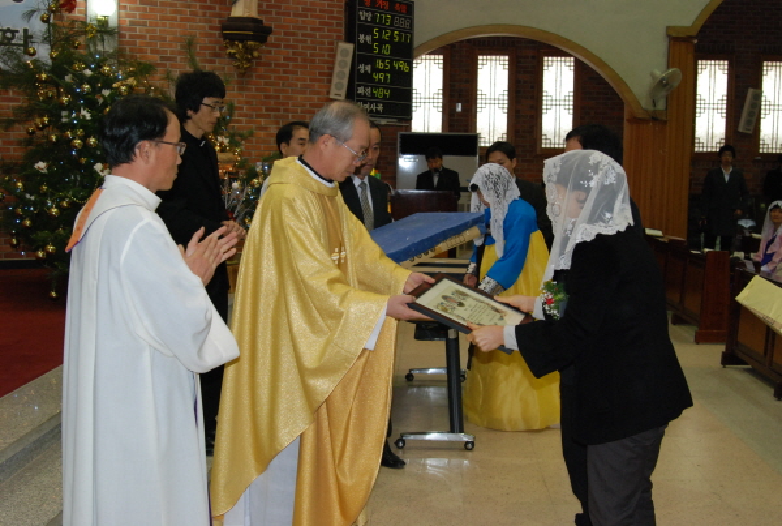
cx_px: 391
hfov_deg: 46.3
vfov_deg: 32.0
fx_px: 914
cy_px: 263
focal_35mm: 42
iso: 800
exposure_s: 1/60
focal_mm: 28
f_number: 5
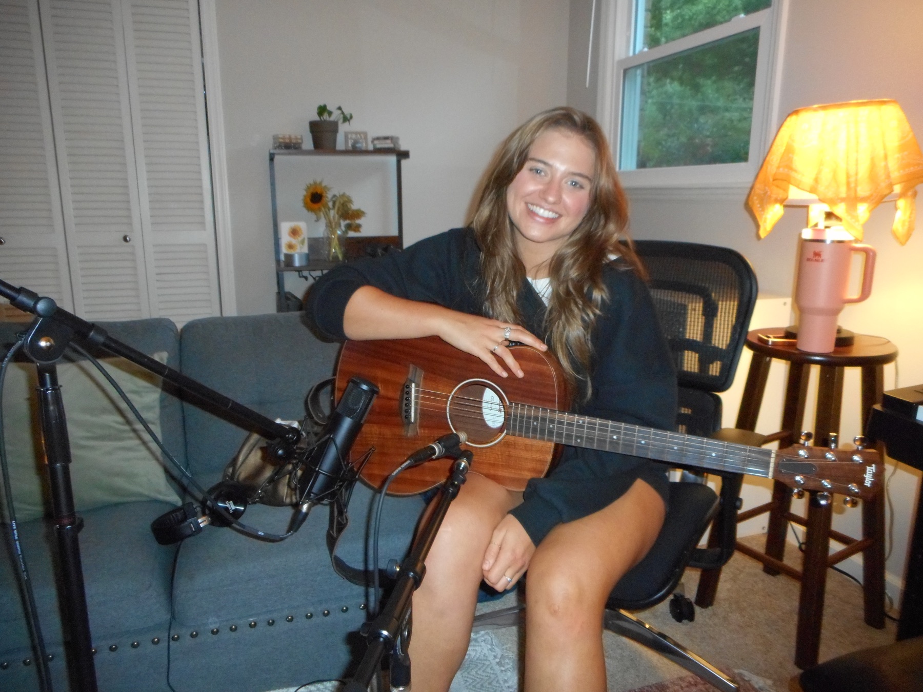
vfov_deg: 54.9
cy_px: 346
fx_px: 667
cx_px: 462
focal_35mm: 25
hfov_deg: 69.4
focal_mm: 4.5
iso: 400
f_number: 3.7
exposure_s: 1/4
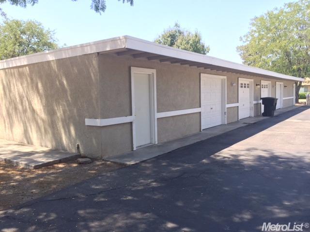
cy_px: 116
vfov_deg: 48.2
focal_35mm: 29
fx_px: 260
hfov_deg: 61.7
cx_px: 155
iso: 32
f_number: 2.2
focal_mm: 4.15
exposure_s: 1/309
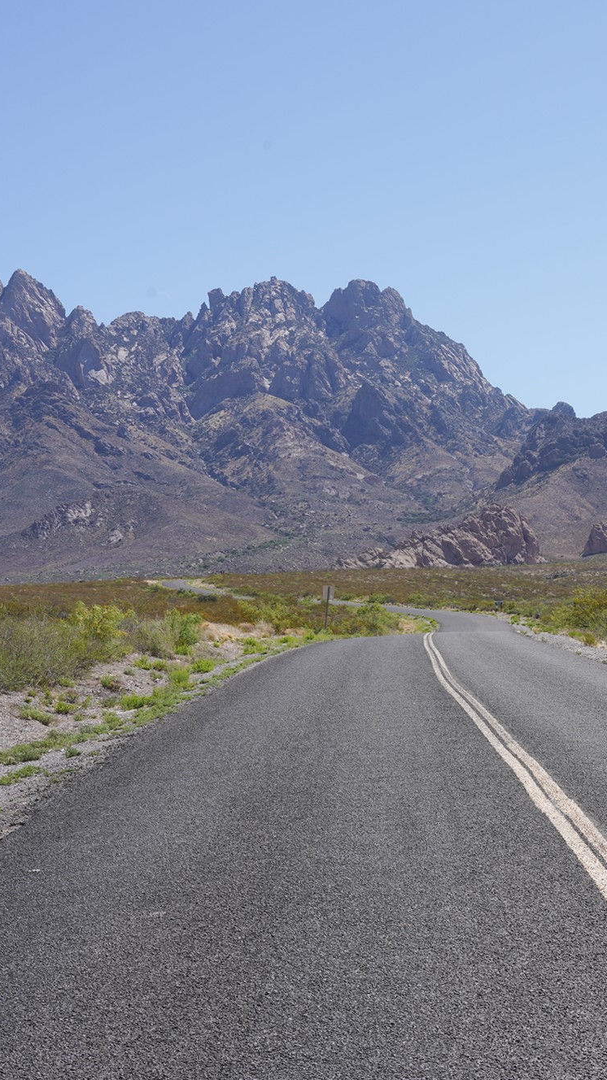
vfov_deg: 34.9
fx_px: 1718
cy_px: 542
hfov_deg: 19.4
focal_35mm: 60
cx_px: 614
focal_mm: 38
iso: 100
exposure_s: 1/100
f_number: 16
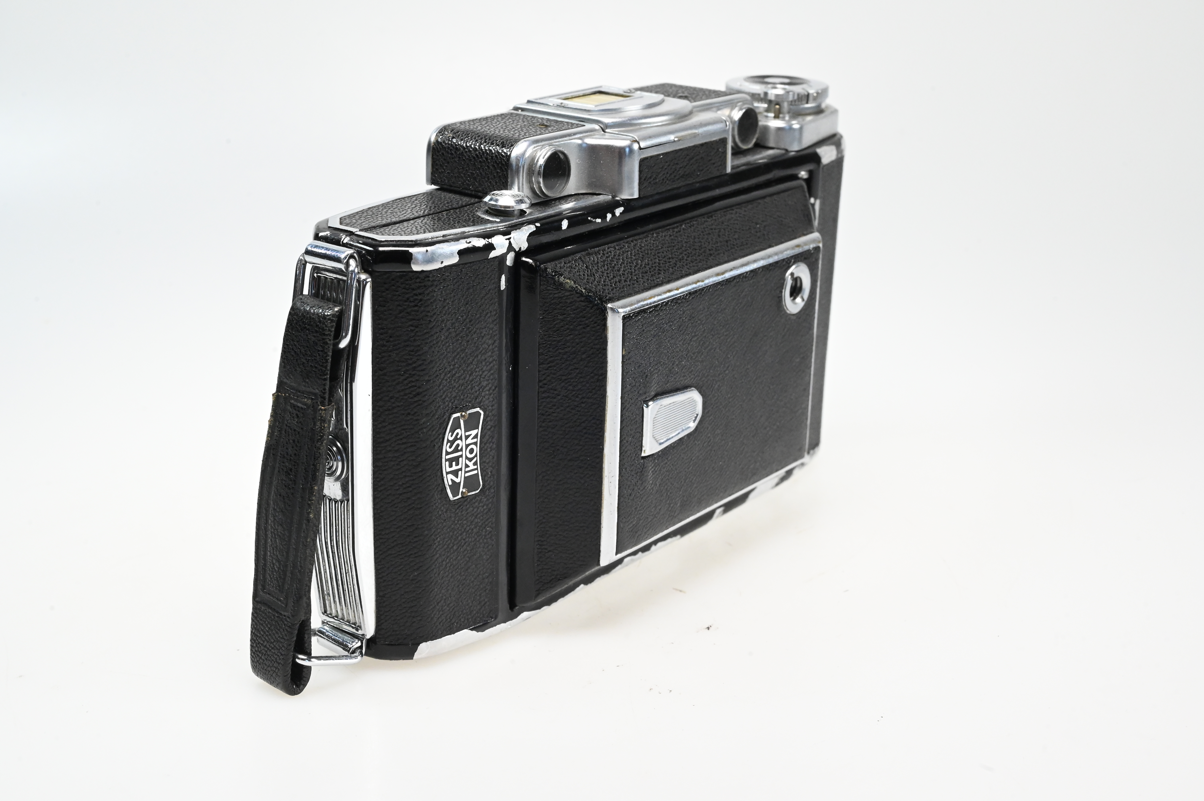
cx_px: 602
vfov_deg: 27.0
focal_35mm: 50
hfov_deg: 39.6
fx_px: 1671
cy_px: 400
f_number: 20
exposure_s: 1/200
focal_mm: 50
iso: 5000
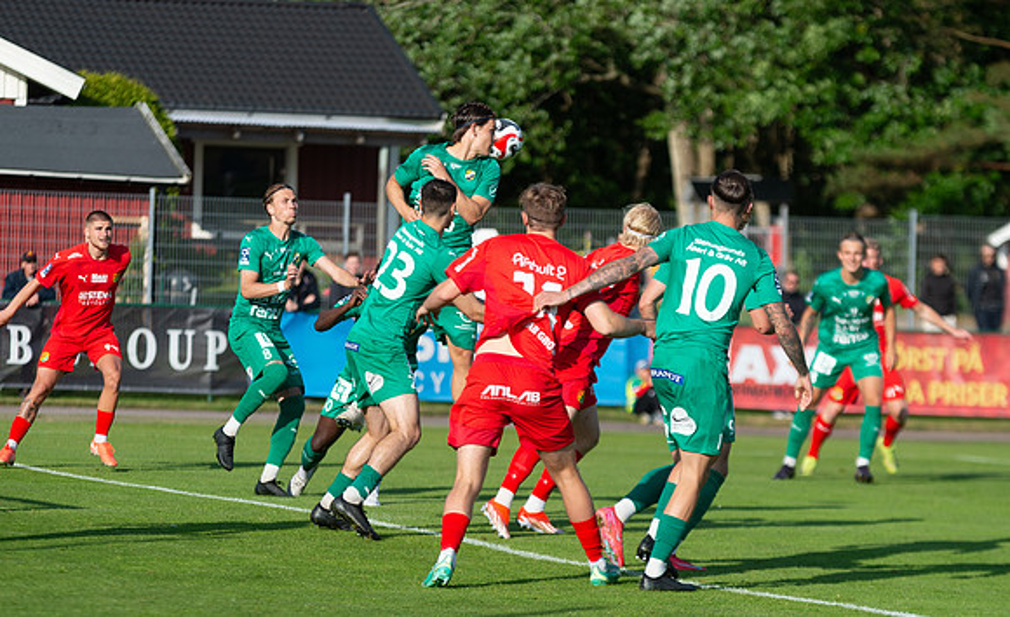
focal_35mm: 229
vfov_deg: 5.6
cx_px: 501
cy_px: 323
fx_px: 6261
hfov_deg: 9.2
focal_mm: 150
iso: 100
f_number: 3.2
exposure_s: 1/1600
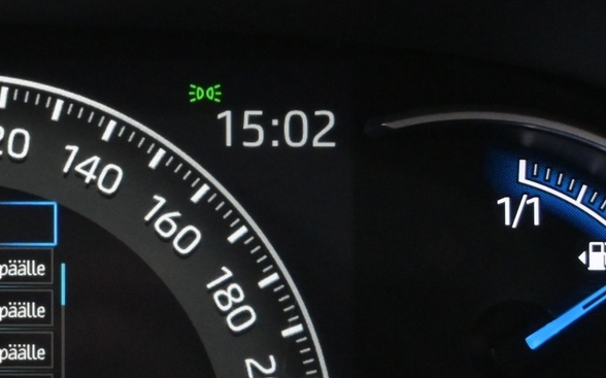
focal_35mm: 133
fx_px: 2191
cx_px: -56
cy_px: 301
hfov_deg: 15.3
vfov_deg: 9.8
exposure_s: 1/50
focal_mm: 31.5
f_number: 5
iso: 4000
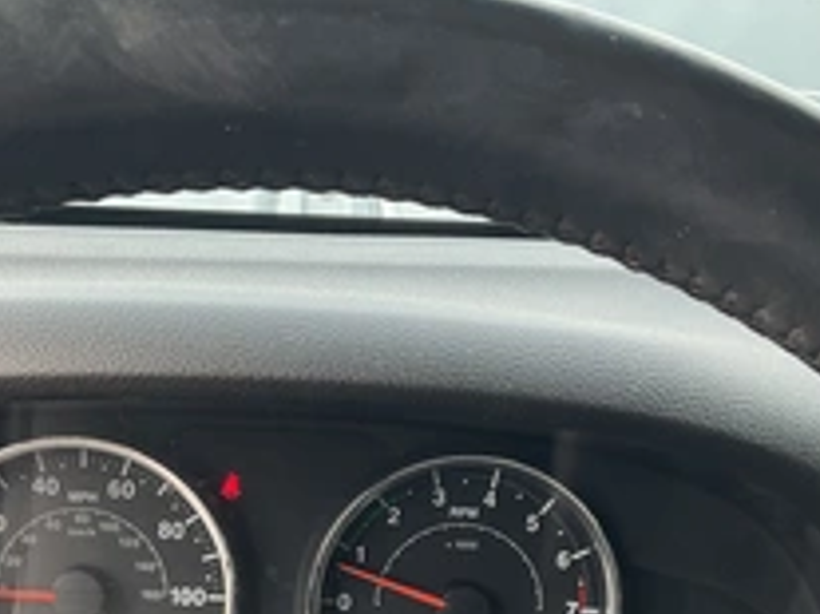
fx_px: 1326
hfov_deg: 34.3
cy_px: 586
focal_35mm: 56
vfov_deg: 25.1
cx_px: 341
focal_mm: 3
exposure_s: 1/122
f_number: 1.8
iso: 32
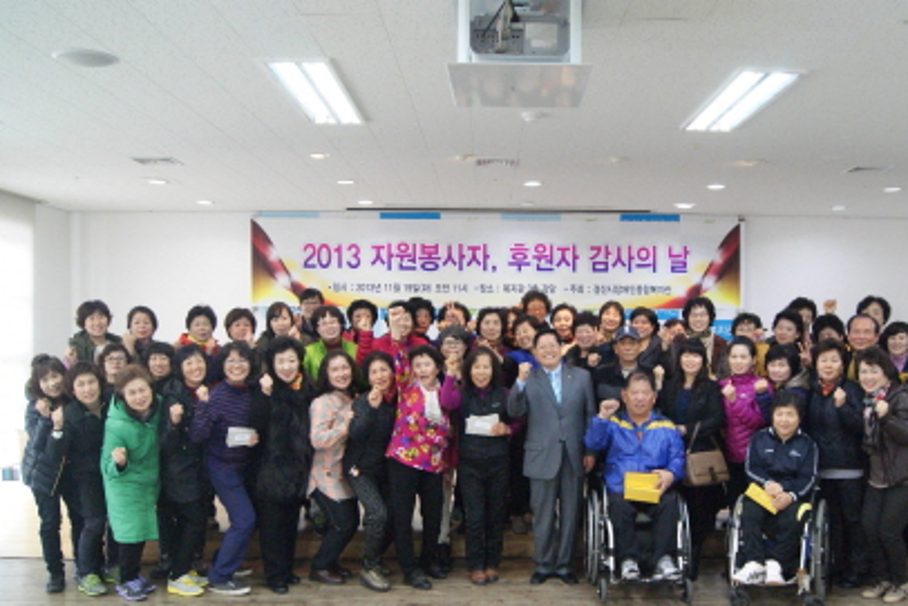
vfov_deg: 28.1
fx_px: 1211
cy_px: 340
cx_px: 526
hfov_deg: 41.0
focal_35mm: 48
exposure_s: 1/80
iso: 1600
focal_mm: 26
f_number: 5.6
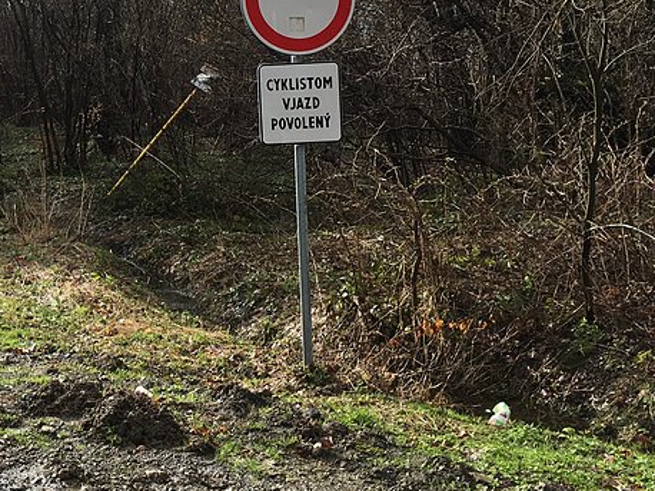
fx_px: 1078
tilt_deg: -1.9
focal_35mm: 57
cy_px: 107
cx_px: 40
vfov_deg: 25.3
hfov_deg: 31.8
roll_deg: +0.0
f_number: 2.2
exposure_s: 1/509
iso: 25
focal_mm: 4.15
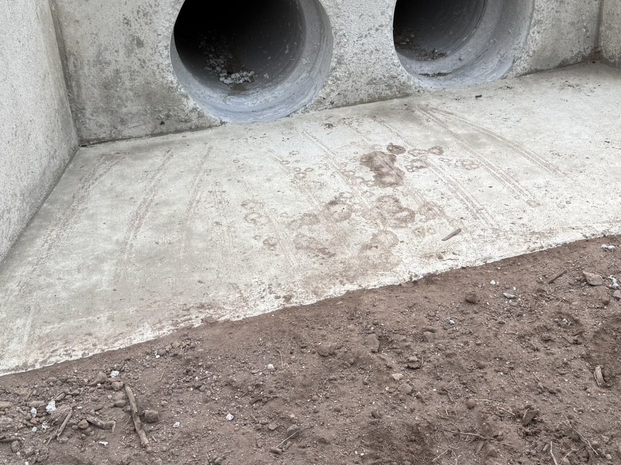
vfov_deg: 31.5
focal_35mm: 46
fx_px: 825
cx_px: 384
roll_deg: +1.9
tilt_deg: -29.4
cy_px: 225
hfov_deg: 41.0
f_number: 1.78
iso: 80
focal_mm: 6.76
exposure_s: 1/317
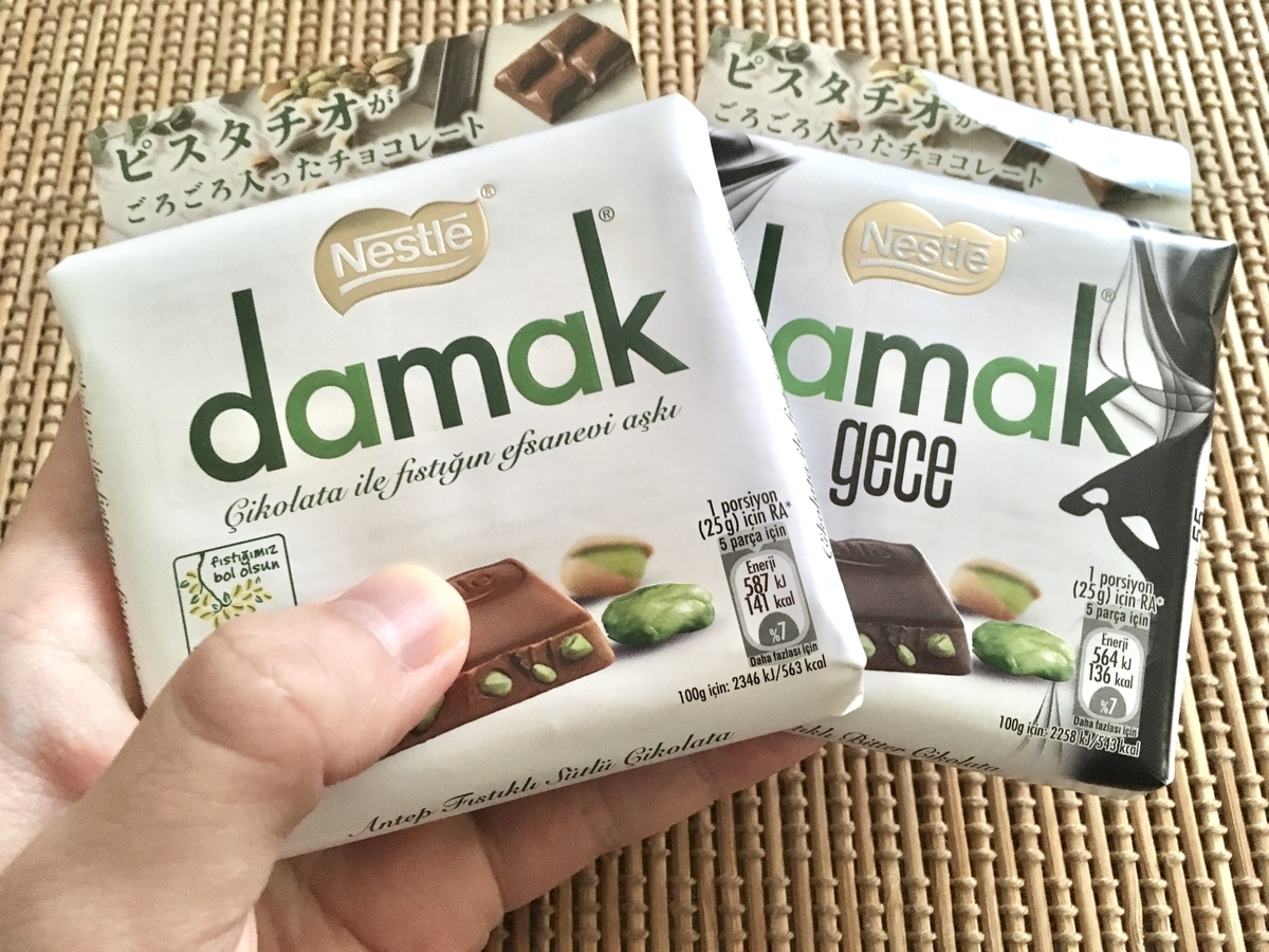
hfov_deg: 61.7
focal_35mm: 29
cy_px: 476
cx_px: 634
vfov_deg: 48.2
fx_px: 1063
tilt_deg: -68.8
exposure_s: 1/15
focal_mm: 4.15
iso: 500
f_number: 2.2
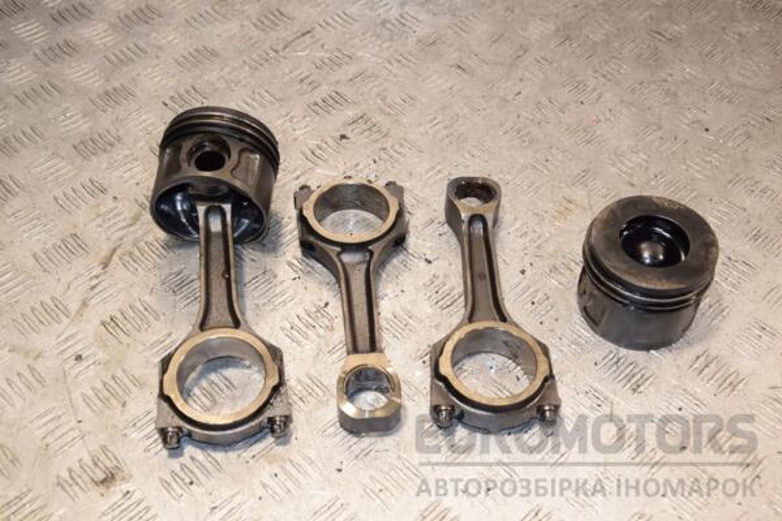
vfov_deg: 28.1
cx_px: 391
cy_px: 260
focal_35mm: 48
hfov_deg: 41.1
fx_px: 1043
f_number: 6.3
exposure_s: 1/200
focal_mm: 32
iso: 800
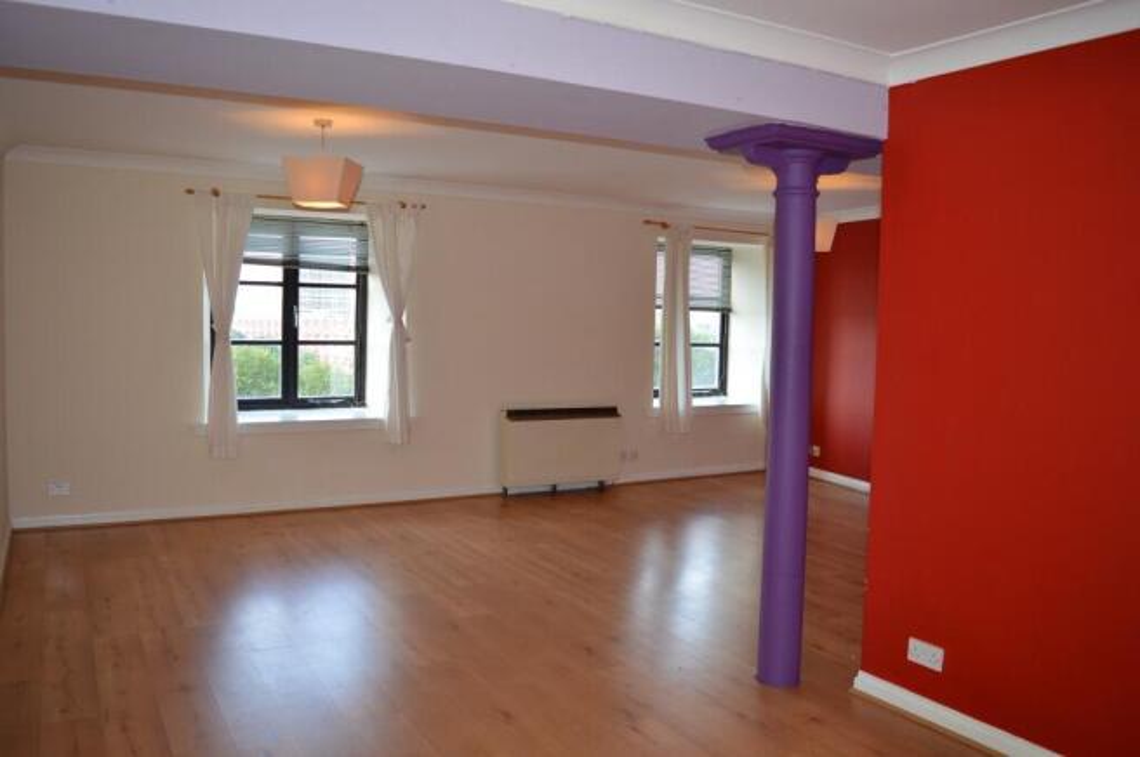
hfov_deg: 67.4
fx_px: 854
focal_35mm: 27
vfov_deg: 47.8
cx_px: 570
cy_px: 378
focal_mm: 18
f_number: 3.5
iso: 320
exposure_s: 1/200
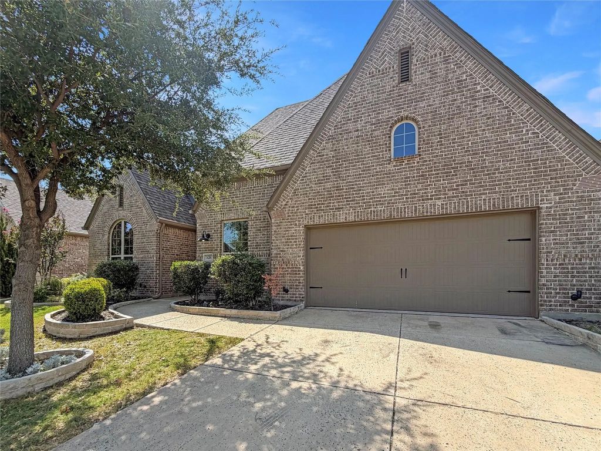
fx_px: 243
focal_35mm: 14
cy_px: 226
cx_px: 300
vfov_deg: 85.7
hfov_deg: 102.1
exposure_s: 1/770
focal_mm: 2.22
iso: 32
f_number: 2.2
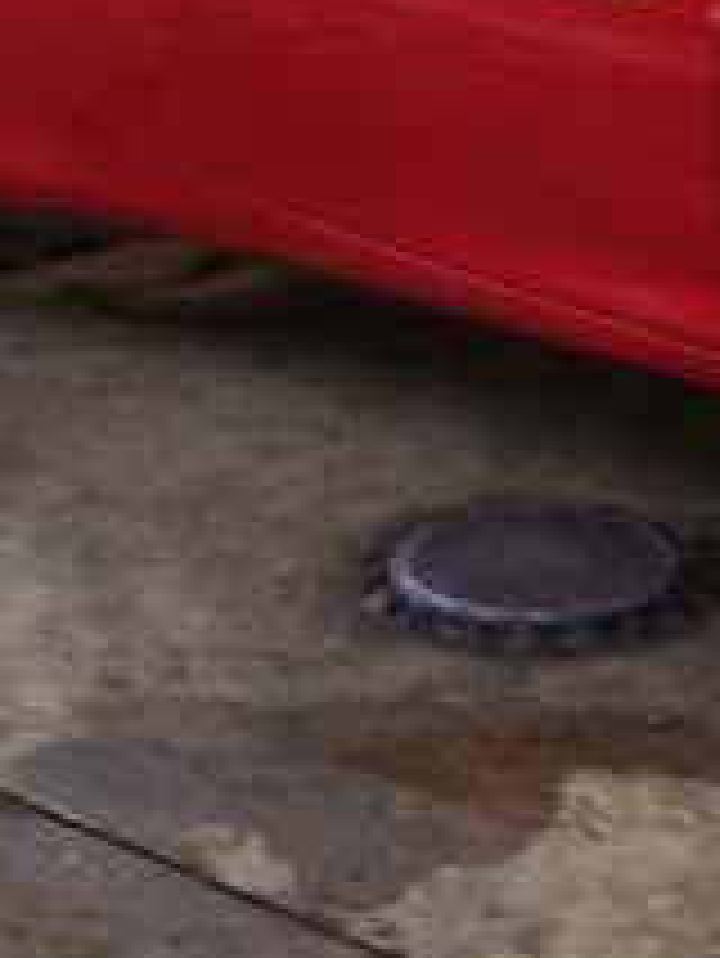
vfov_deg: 15.0
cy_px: 209
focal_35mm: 131
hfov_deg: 11.2
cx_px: 754
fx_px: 3629
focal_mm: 3.9
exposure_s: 1/15
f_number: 2.8
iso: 125
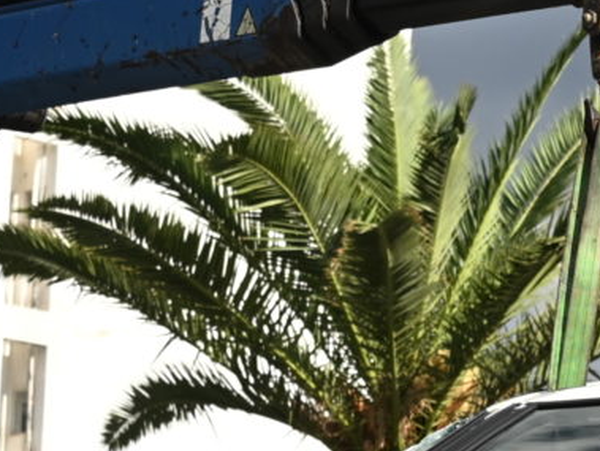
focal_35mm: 253
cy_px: 751
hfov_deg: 7.8
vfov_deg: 5.8
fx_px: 4389
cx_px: 535
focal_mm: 39
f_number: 4.5
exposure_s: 1/800
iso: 100
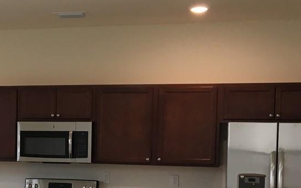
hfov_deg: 21.8
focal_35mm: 91
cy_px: 170
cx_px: -11
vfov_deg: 14.2
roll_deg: -1.3
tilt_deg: -3.4
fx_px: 747
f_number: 2.2
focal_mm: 4.15
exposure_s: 1/30
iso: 50
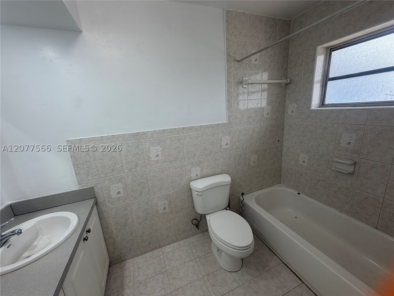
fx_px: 159
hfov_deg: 102.1
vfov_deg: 85.7
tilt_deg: -13.7
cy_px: 148
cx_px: 197
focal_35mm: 14
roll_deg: +4.9
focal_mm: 2.22
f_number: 2.2
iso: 64
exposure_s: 1/120
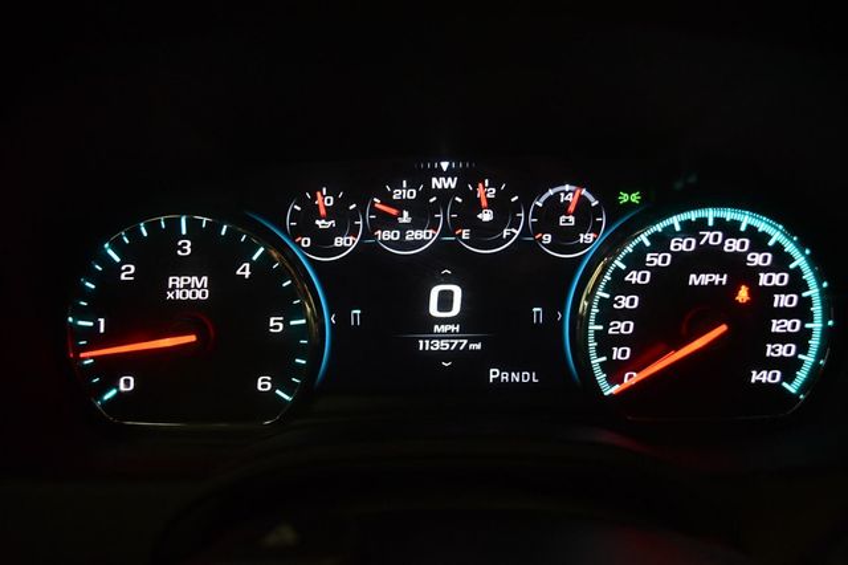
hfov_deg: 62.0
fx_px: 706
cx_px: 424
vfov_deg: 43.6
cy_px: 282
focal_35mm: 30
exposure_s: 1/60
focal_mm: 20
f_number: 3.8
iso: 4500
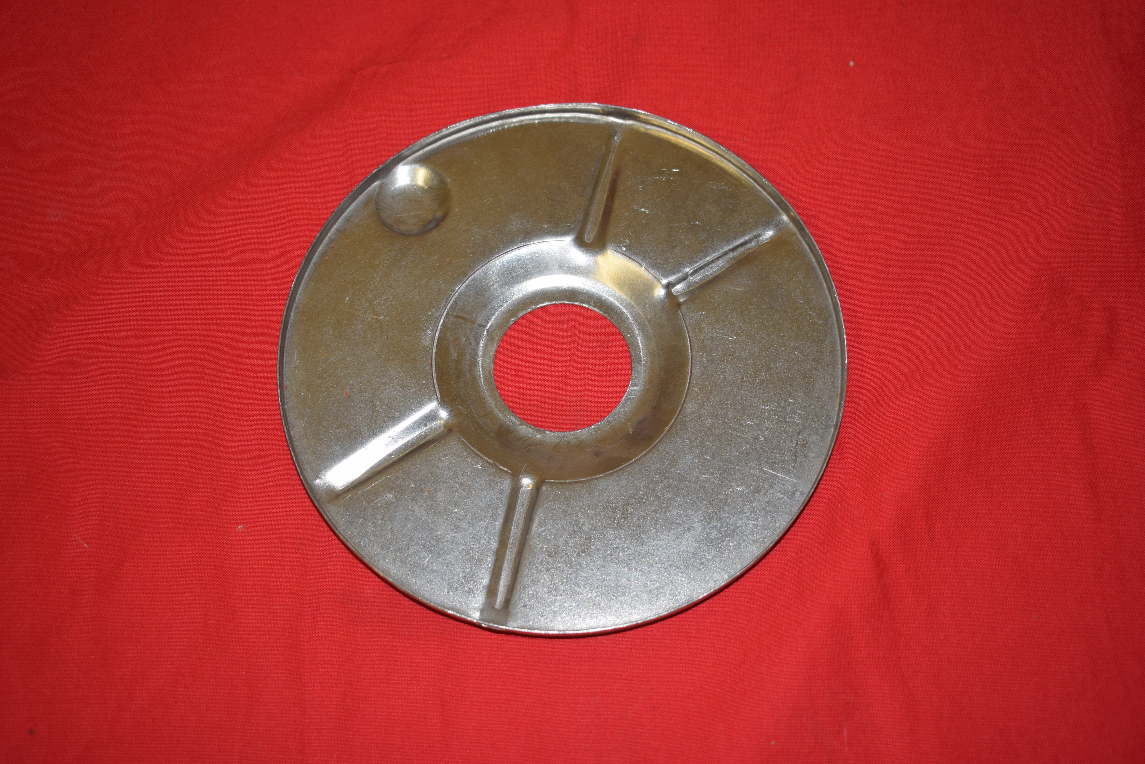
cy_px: 382
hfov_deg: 41.1
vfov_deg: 28.1
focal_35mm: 48
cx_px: 572
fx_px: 1527
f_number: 5
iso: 160
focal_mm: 32
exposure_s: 1/25
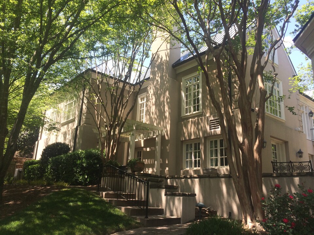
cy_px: 118
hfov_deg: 61.7
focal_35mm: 29
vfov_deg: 48.2
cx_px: 157
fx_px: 263
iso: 32
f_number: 2.2
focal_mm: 4.15
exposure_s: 1/500
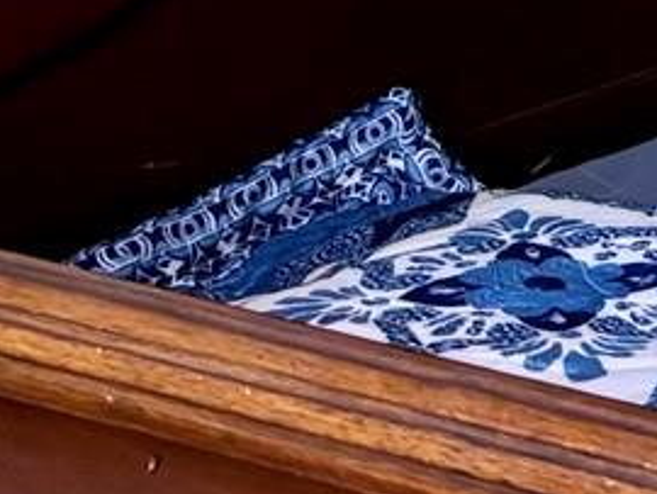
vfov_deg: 7.0
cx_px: 1399
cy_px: -847
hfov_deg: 9.3
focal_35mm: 197
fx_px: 3742
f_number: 1.6
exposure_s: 1/60
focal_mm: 5.96
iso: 250
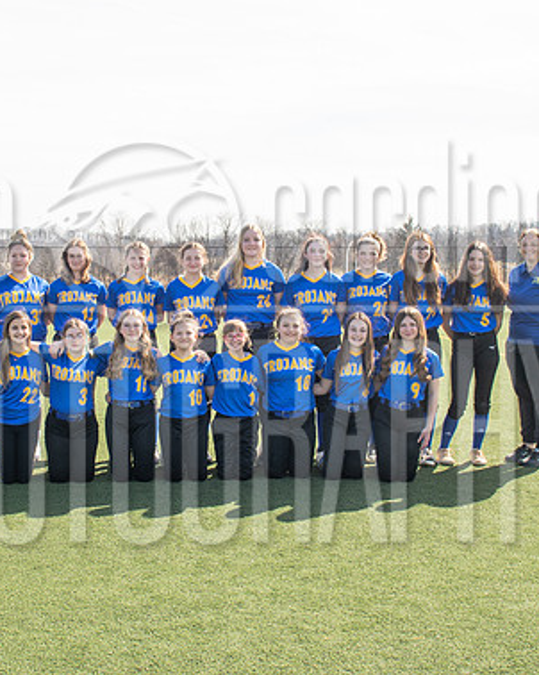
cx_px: 196
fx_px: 998
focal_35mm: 50
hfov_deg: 30.1
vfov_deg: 37.4
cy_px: 335
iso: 200
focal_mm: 24
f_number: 6.3
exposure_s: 1/250
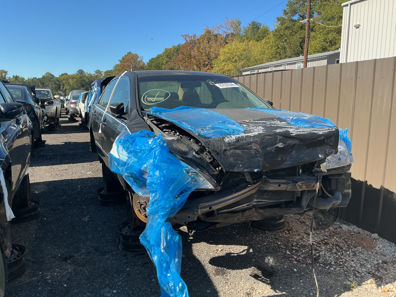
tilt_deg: -7.7
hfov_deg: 61.7
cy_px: 148
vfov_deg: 48.2
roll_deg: -0.7
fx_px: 332
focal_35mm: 29
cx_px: 198
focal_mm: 3
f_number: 1.8
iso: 25
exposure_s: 1/855
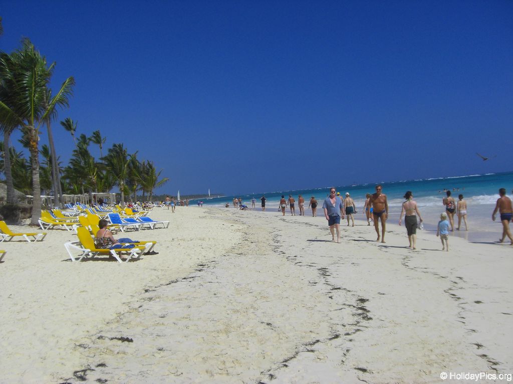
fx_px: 563
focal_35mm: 38
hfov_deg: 49.0
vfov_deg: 37.7
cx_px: 256
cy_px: 192
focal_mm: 6.2
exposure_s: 1/400
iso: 64
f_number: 8
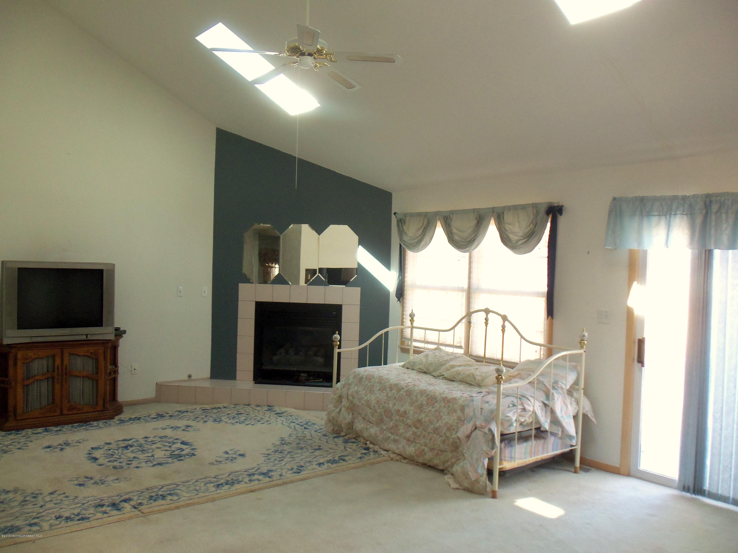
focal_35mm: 29
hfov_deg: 61.7
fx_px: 618
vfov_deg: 48.2
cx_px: 369
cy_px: 276
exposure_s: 1/30
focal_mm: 5.2
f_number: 3.4
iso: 100
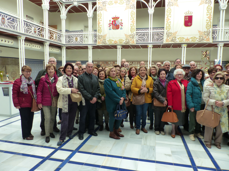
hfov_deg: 69.4
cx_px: 114
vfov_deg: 54.9
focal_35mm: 25
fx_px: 165
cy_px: 86
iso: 160
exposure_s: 1/100
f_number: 2.8
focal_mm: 4.5
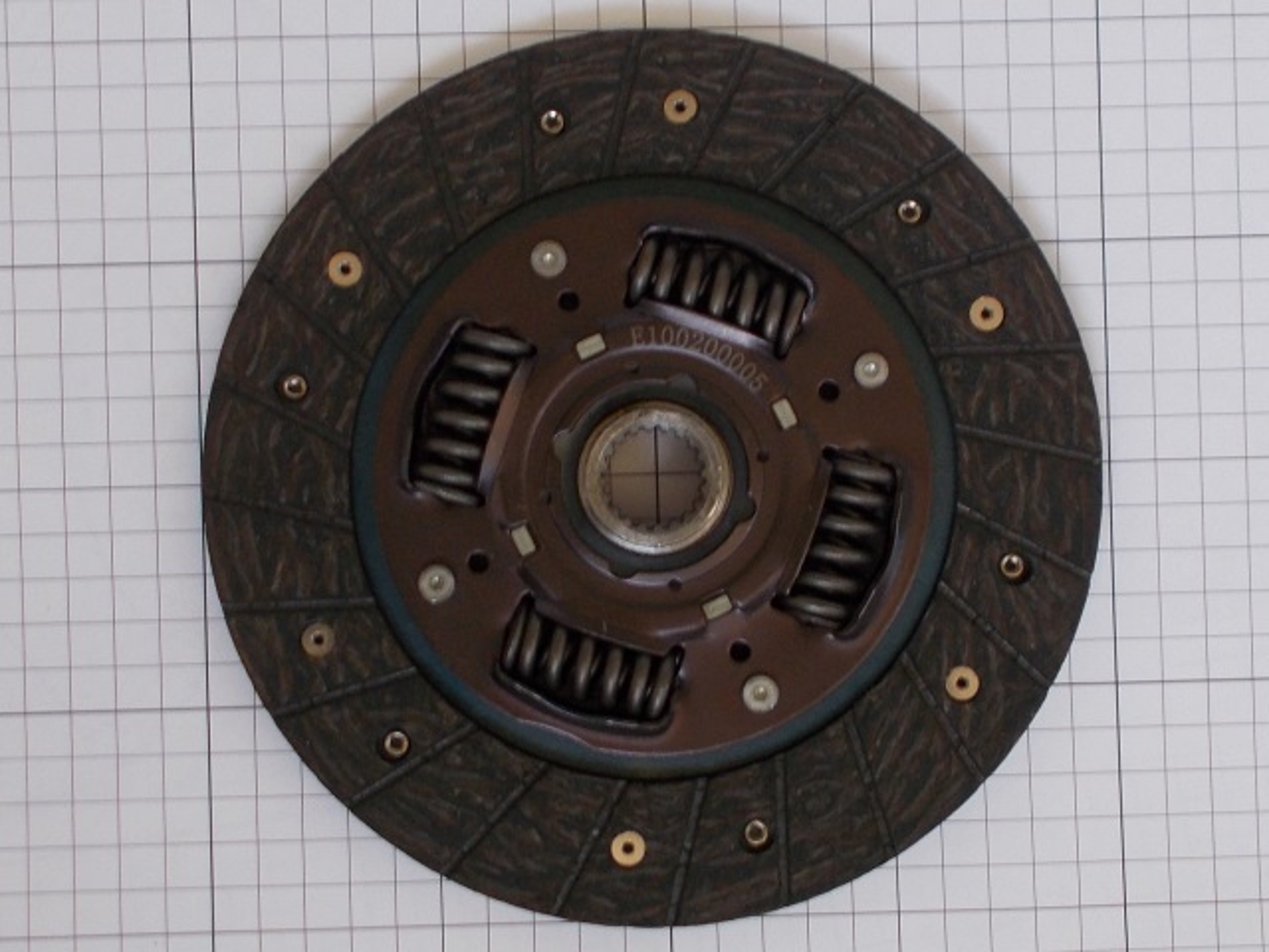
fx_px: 953
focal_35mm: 26
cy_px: 476
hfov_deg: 67.3
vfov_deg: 53.1
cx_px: 634
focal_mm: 4.6
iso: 80
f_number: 3.2
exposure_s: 1/25
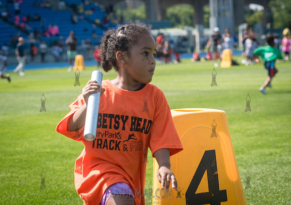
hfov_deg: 22.9
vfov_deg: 16.2
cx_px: 156
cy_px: 97
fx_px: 719
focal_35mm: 87
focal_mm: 80
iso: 400
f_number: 5
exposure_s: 1/1250
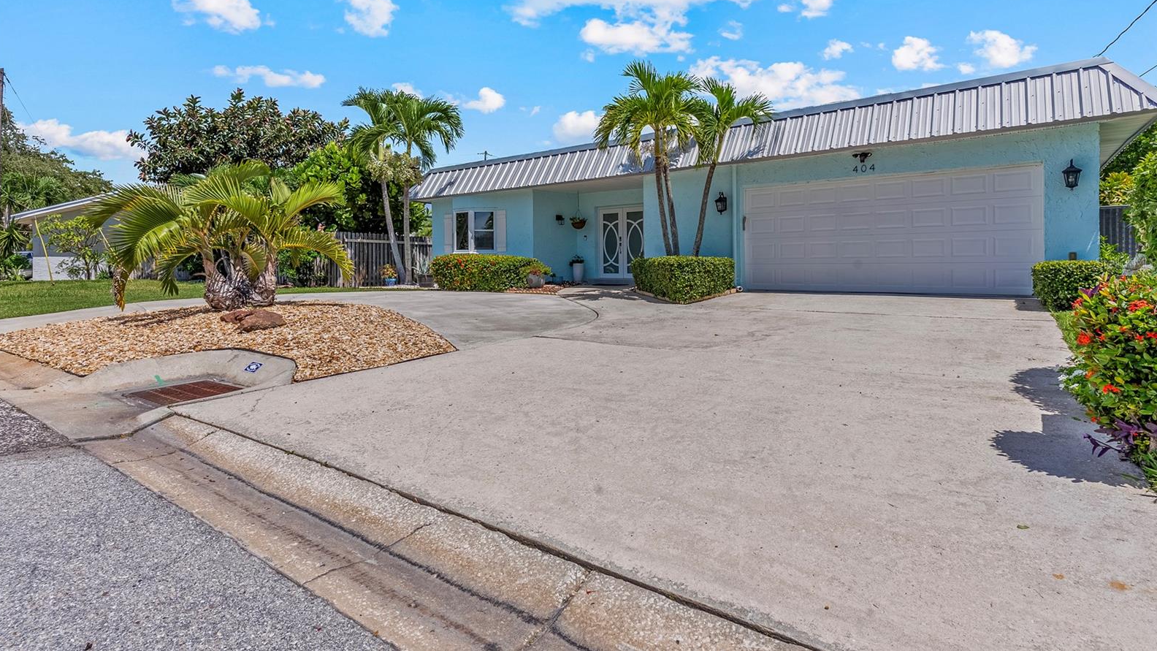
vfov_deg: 60.5
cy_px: 262
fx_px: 552
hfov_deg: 92.7
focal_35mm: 18
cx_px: 576
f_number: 13
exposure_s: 1/25
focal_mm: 17
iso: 100
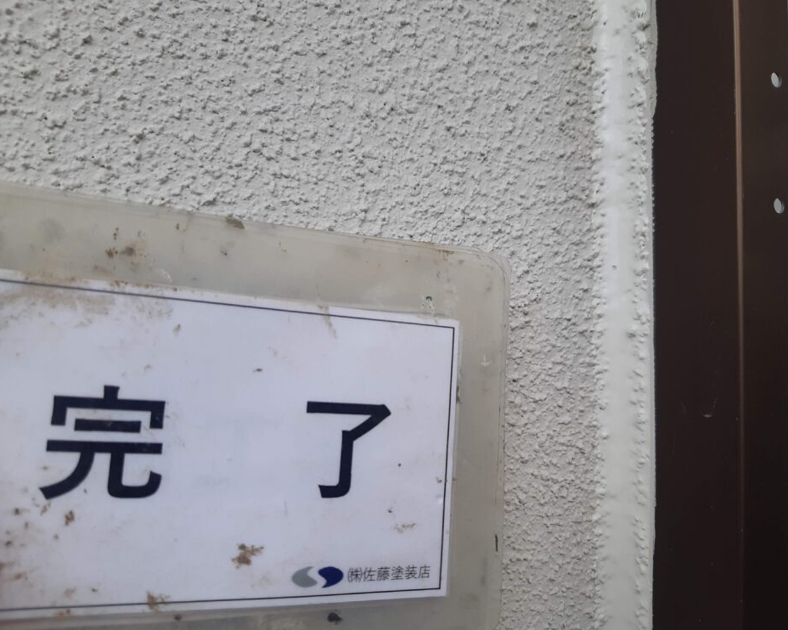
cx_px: 417
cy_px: 316
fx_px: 653
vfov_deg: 51.5
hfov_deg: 62.2
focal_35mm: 28
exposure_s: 1/356
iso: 40
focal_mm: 3.93
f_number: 1.7
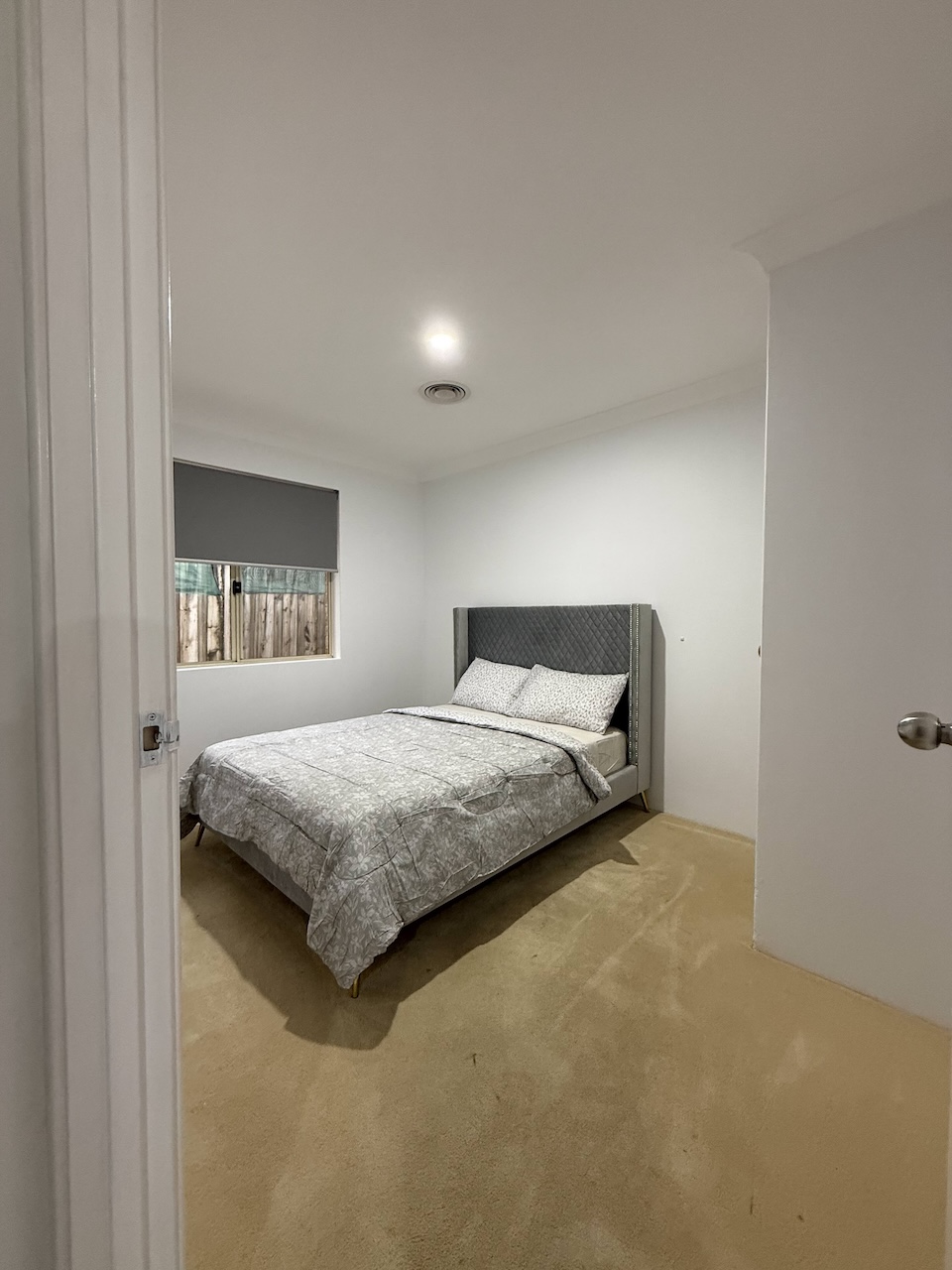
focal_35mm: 14
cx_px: 476
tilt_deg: -1.3
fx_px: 513
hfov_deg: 85.7
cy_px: 635
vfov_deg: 102.1
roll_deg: -0.5
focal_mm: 2.22
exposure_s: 1/50
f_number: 2.2
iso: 250
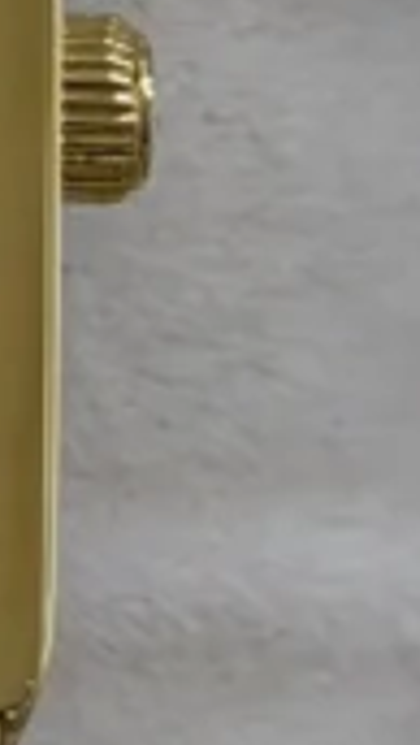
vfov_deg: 6.6
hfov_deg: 3.7
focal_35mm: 325
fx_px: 6422
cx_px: -537
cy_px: 266
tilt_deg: -63.0
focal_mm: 6.76
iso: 64
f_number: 1.78
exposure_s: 1/478
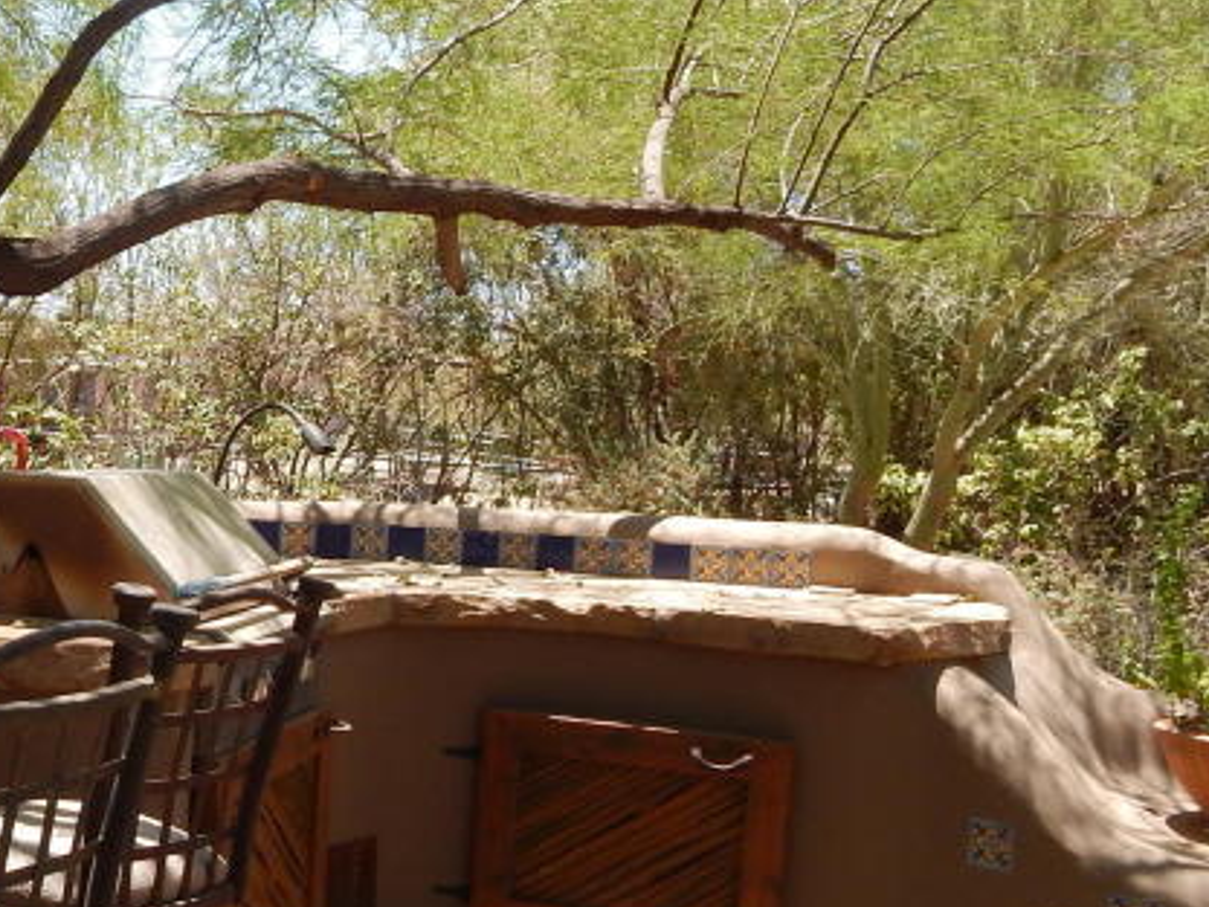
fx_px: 1887
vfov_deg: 27.0
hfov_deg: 34.1
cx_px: 191
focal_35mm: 54
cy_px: 527
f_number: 3
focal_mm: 4
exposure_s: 1/500
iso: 125
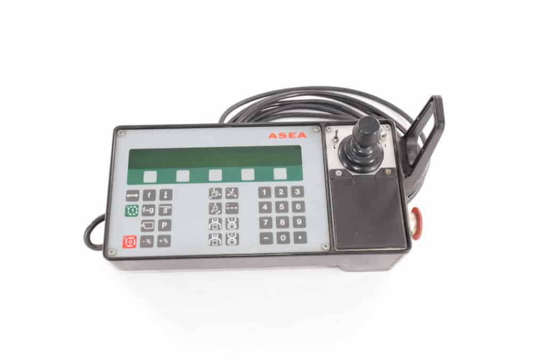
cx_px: 272
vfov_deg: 29.9
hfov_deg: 43.6
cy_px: 182
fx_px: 681
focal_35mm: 45
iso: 200
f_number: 13
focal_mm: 30
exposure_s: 1/13
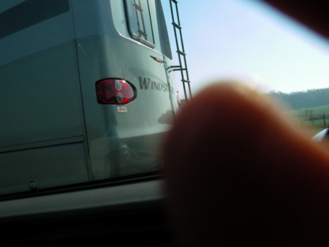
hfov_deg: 45.8
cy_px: 124
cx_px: 164
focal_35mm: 41
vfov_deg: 35.2
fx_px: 390
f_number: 5.6
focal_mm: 6.3
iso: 50
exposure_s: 1/475
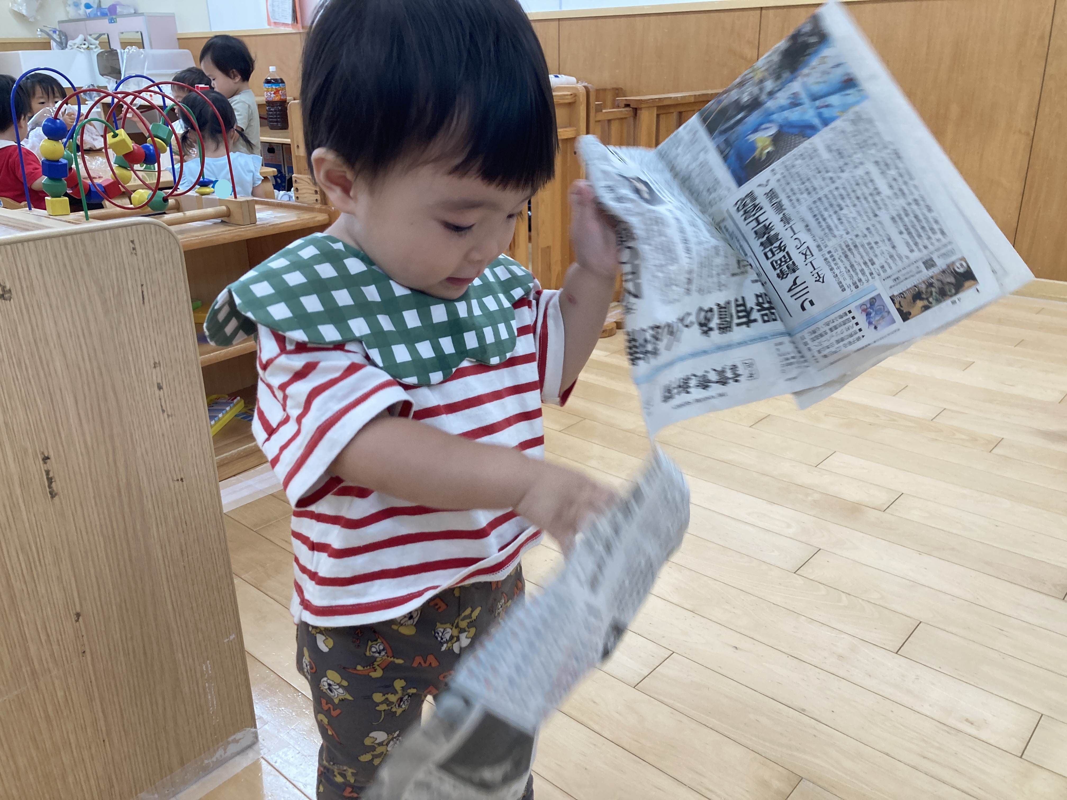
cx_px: 534
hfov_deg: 63.4
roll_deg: +1.9
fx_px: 863
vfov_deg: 49.7
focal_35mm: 28
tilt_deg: -21.7
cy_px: 400
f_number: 1.8
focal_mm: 3.99
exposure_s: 1/86
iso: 80
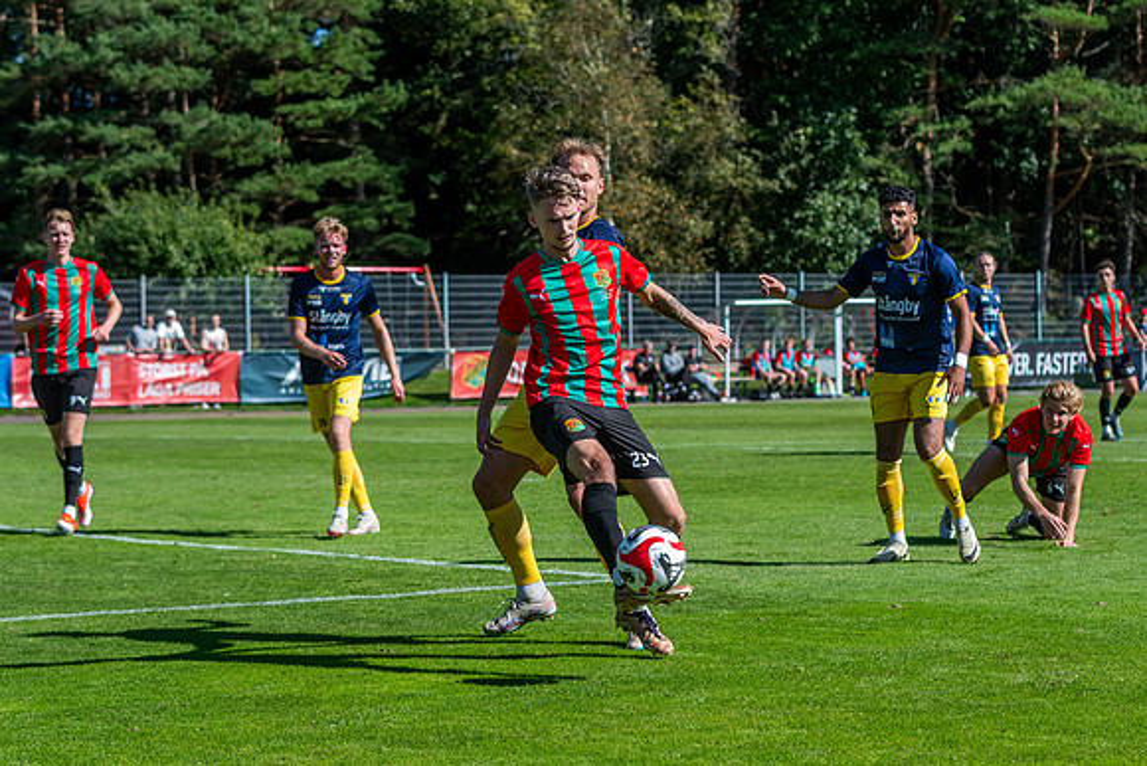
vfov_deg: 13.0
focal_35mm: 105
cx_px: 574
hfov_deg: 19.5
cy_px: 383
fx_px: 3346
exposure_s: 1/1600
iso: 320
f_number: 4.5
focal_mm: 70
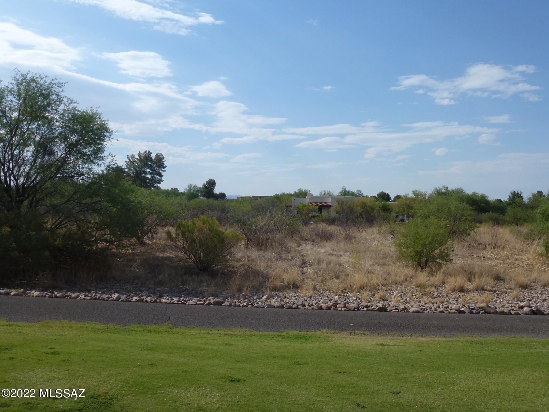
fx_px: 476
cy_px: 206
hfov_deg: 60.0
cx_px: 274
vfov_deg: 46.8
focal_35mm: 30
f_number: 3.5
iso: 100
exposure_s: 1/2000
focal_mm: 5.4
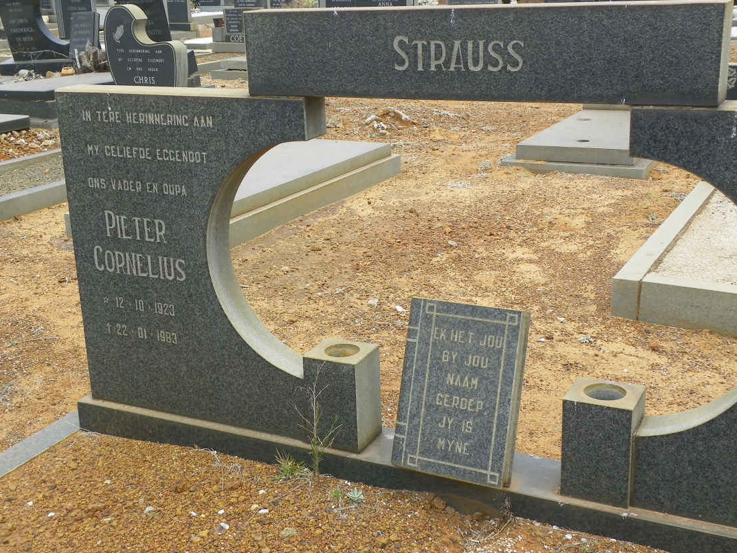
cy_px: 276
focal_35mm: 48
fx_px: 1022
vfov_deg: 30.3
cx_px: 346
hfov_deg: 39.6
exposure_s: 1/160
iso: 64
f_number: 4.5
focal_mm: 7.9
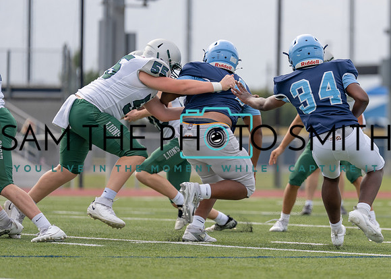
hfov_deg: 6.3
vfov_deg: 4.5
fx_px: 3543
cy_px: 132
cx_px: 311
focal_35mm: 319
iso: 100
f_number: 2.8
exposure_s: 1/1250
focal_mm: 200
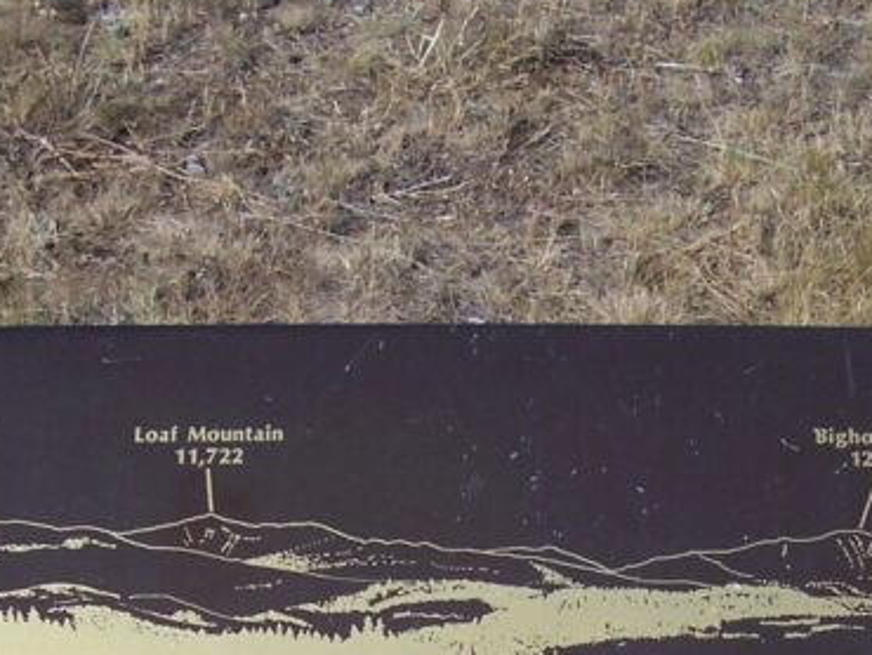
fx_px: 2369
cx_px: 551
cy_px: 813
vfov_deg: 15.1
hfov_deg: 20.8
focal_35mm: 94
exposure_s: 1/750
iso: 80
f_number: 5.6
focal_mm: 5.6
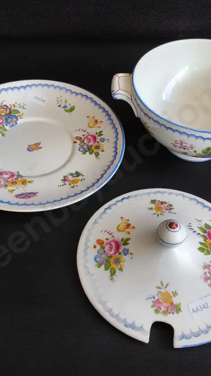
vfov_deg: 46.4
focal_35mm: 44
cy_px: 183
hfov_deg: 27.1
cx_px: 97
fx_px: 438
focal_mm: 2.87
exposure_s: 1/120
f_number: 2
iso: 80
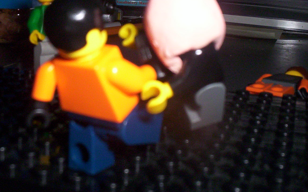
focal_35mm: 57
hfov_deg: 35.6
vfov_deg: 22.6
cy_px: 54
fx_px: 478
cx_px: 123
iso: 140
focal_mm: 4.99
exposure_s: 1/60
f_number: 4.5
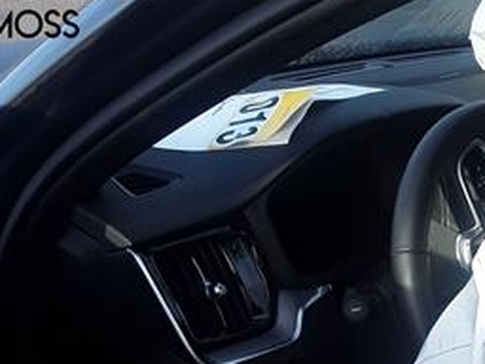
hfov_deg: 25.8
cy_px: 389
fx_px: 981
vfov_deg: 20.2
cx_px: 530
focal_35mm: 70
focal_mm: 2.91
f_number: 1.9
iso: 40
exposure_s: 1/294
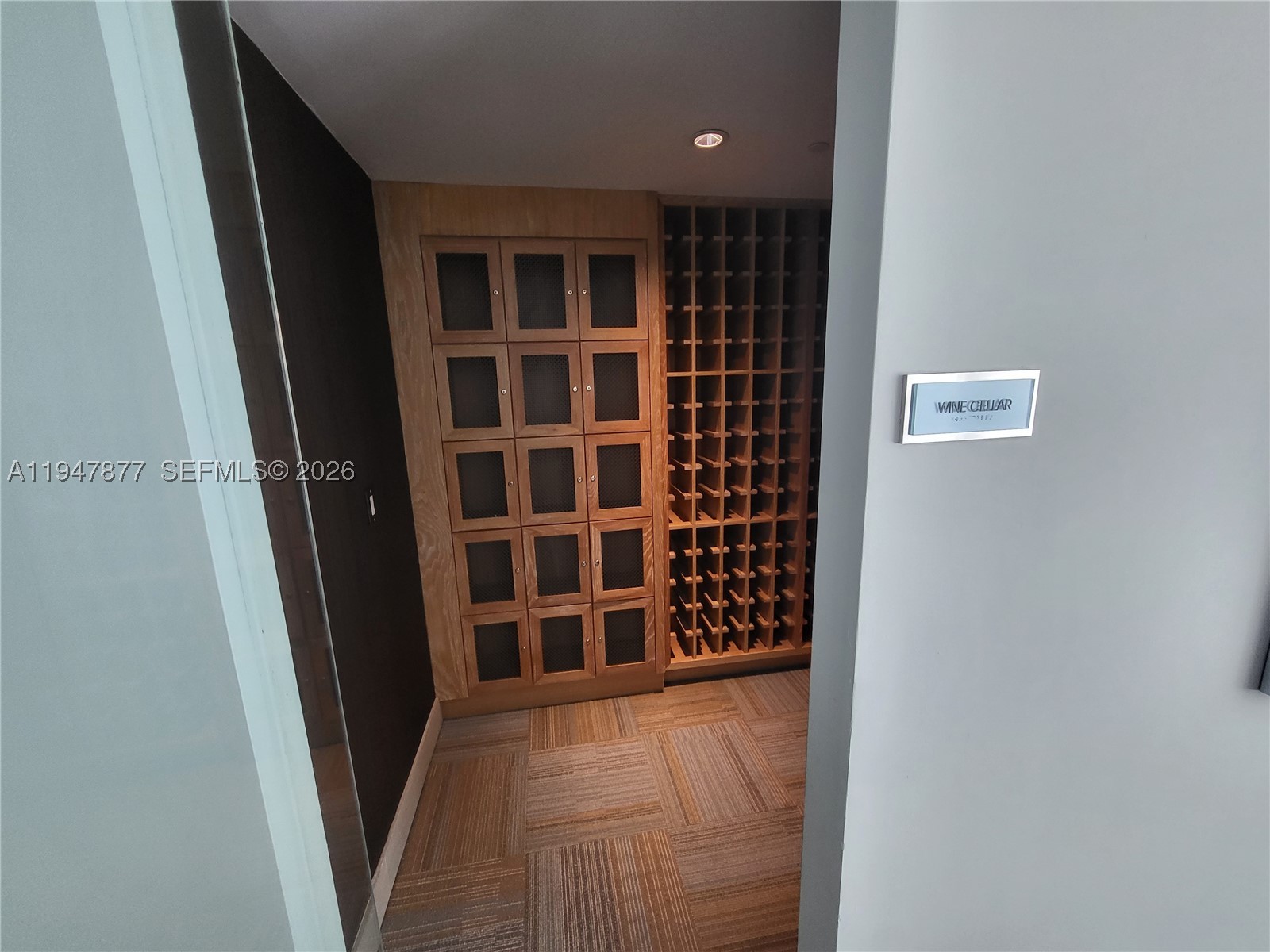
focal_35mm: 13
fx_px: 477
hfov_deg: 106.2
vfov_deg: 89.9
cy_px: 476
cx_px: 635
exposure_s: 1/60
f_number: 2.2
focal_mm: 1.74
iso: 250
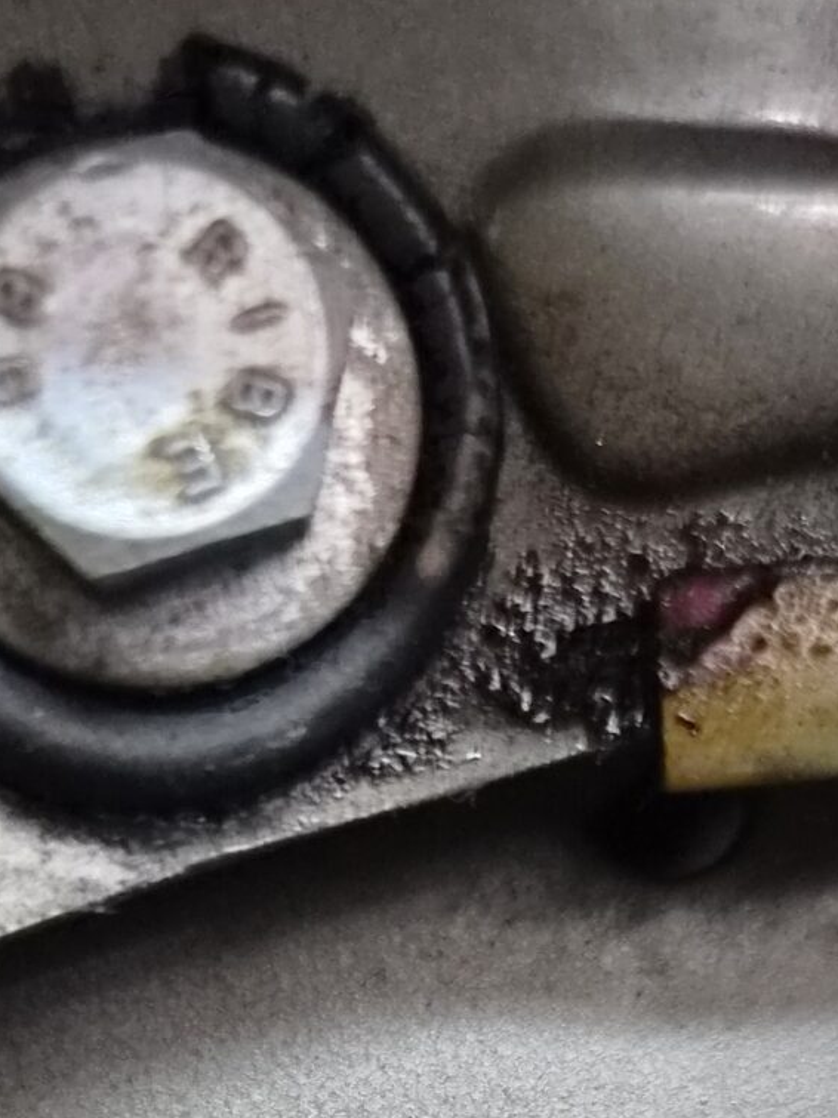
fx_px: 2518
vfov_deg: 22.7
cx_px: 346
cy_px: 1405
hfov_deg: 18.9
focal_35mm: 78
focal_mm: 5.4
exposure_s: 1/100
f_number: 1.8
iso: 1250
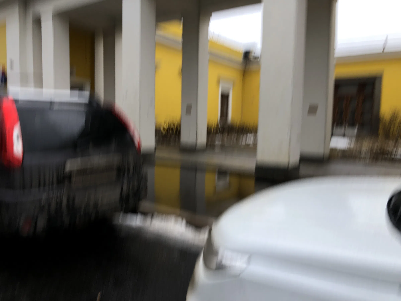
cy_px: 150
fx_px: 324
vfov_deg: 49.7
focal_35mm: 28
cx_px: 200
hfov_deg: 63.4
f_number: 1.8
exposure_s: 1/120
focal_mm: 4
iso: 32
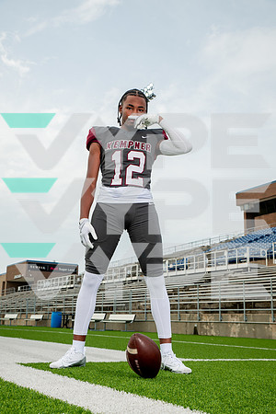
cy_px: 207
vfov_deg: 46.4
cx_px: 138
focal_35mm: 42
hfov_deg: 31.9
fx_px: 483
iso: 125
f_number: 7.1
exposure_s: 1/320
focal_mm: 42
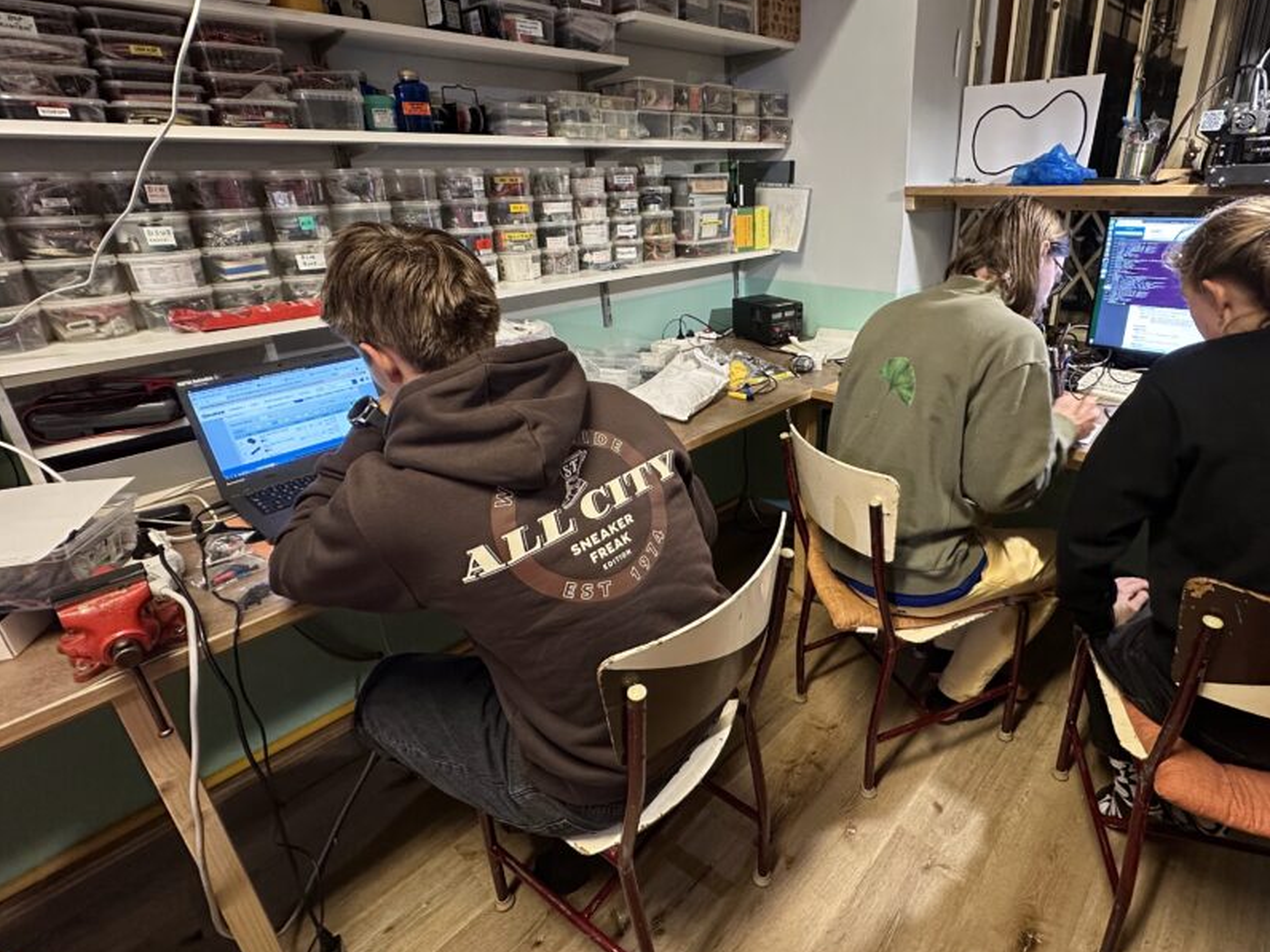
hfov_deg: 87.0
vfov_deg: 71.4
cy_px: 434
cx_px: 737
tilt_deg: -21.6
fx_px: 660
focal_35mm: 18
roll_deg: +1.4
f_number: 2.2
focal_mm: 2.22
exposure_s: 1/50
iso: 500
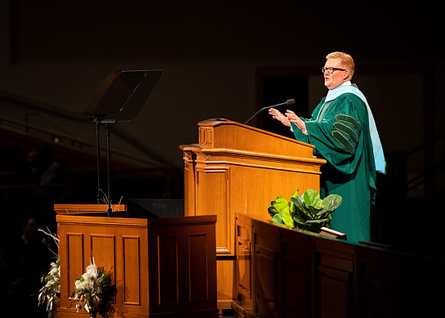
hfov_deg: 7.5
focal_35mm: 267
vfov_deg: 5.4
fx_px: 3374
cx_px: 208
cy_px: 177
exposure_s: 1/200
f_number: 2.8
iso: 1250
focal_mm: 200
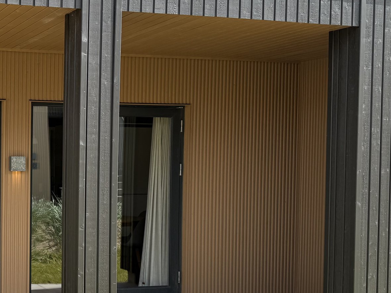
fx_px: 689
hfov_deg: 29.2
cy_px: 189
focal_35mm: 61
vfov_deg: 23.9
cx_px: -17
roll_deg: -1.0
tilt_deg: -2.1
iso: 80
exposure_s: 1/1361
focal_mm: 6.76
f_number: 1.78
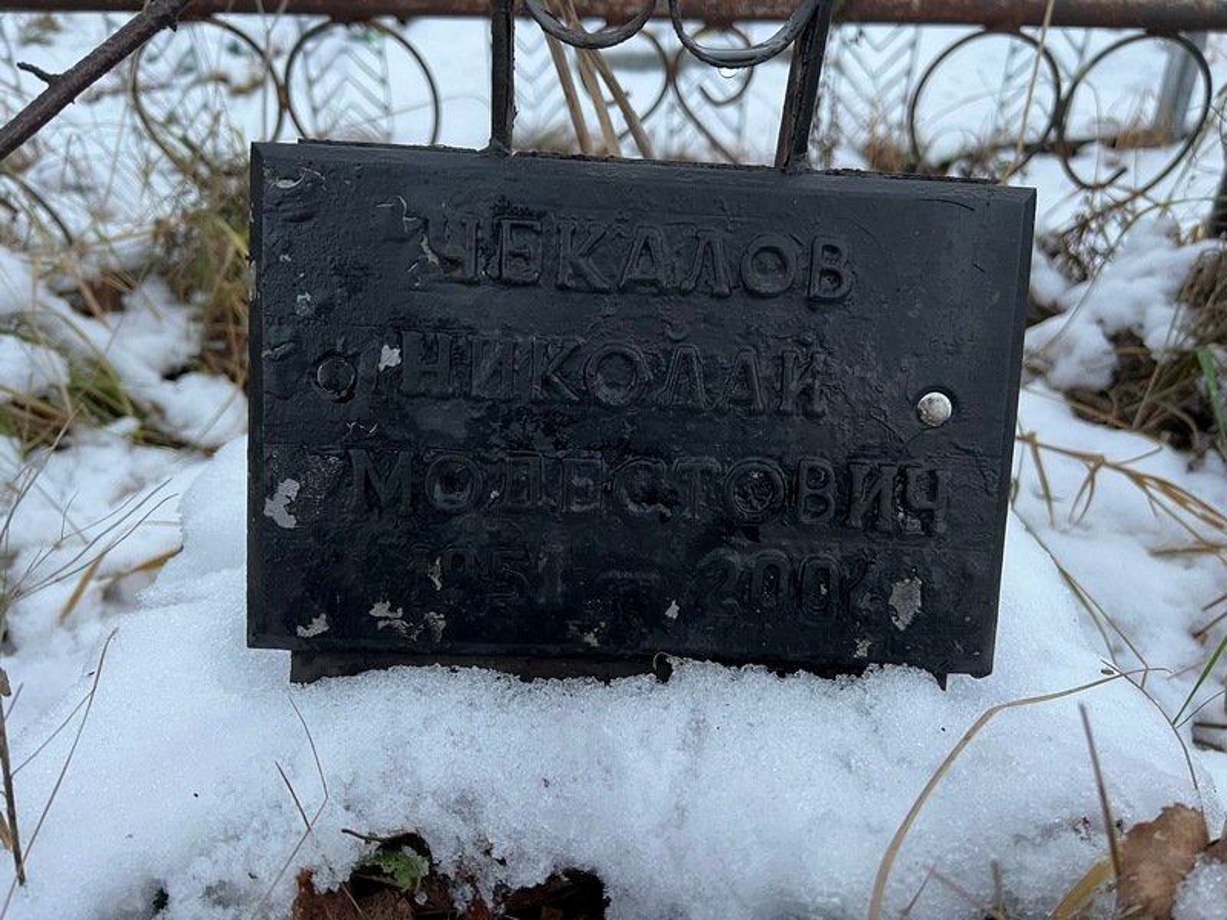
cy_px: 460
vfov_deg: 53.1
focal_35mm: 26
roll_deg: +1.2
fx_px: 922
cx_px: 614
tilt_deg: -31.8
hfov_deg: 67.3
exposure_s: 1/60
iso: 250
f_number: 1.5
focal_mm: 5.7
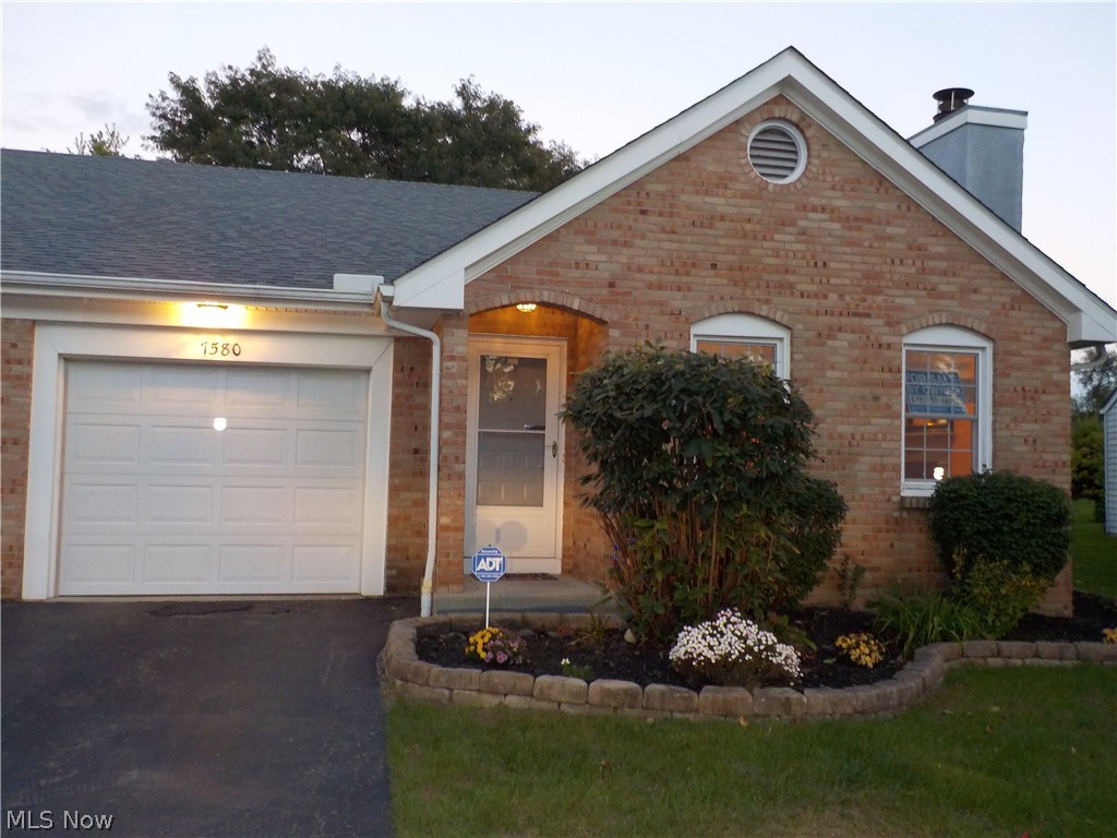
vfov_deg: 46.8
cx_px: 558
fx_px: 968
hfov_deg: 60.0
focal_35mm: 30
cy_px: 419
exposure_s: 1/30
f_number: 3.3
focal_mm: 4.1
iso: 280
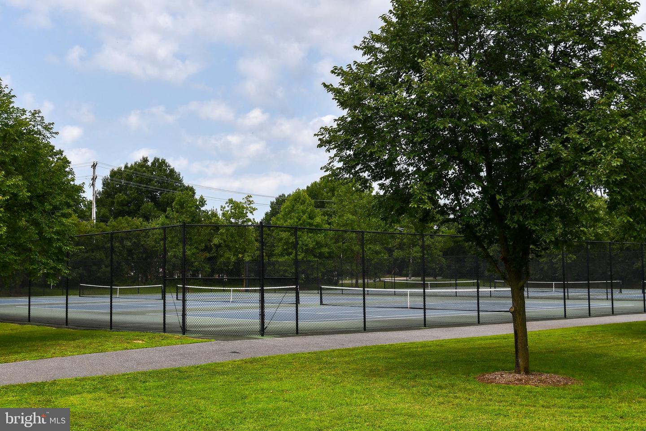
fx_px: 646
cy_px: 216
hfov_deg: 53.1
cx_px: 323
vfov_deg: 36.9
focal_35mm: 36
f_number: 8
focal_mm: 24
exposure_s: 1/250
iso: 100
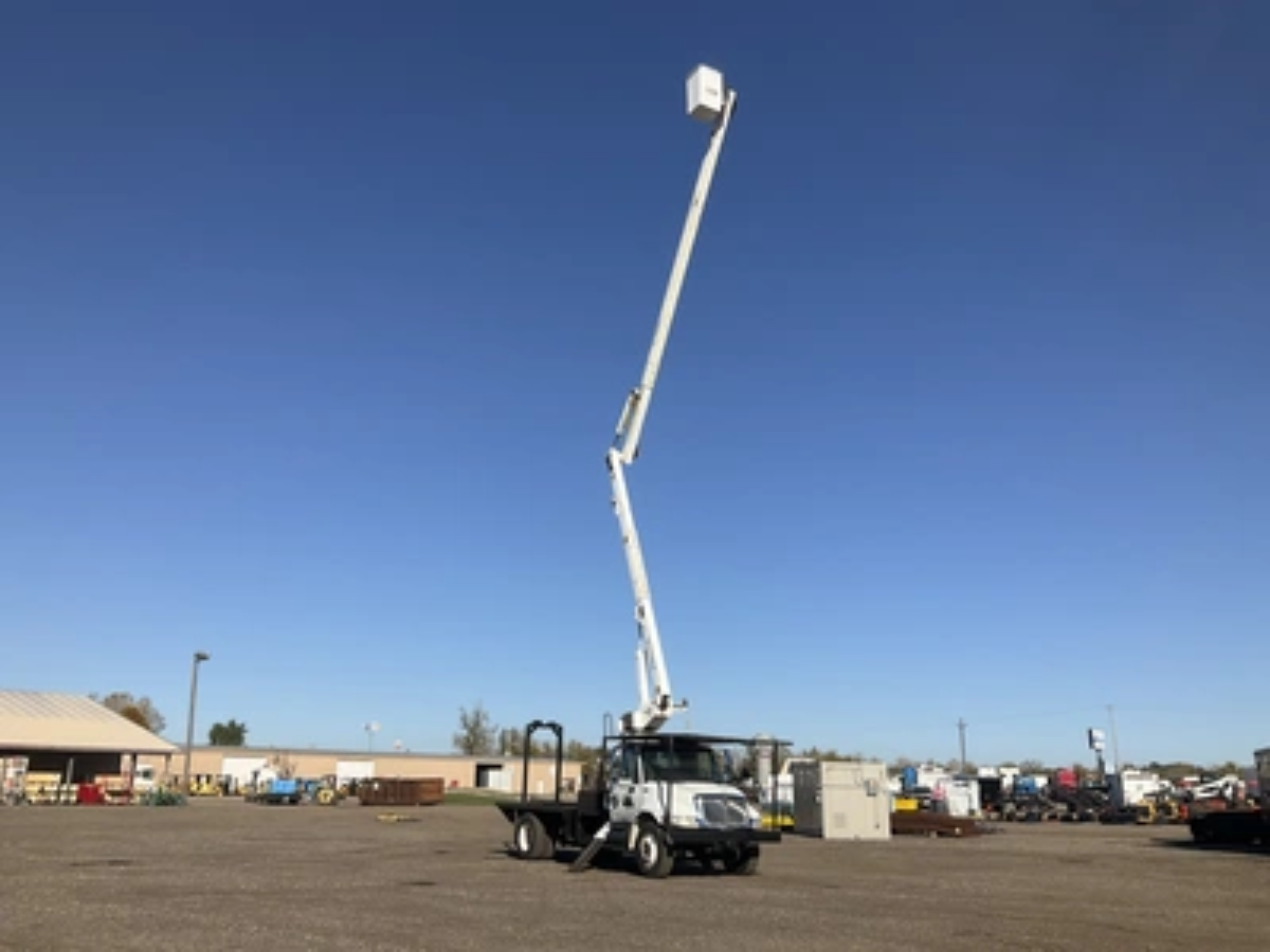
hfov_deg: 61.7
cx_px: 635
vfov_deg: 48.2
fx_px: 1064
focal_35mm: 29
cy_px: 476
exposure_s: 1/2667
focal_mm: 3
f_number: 1.8
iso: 25
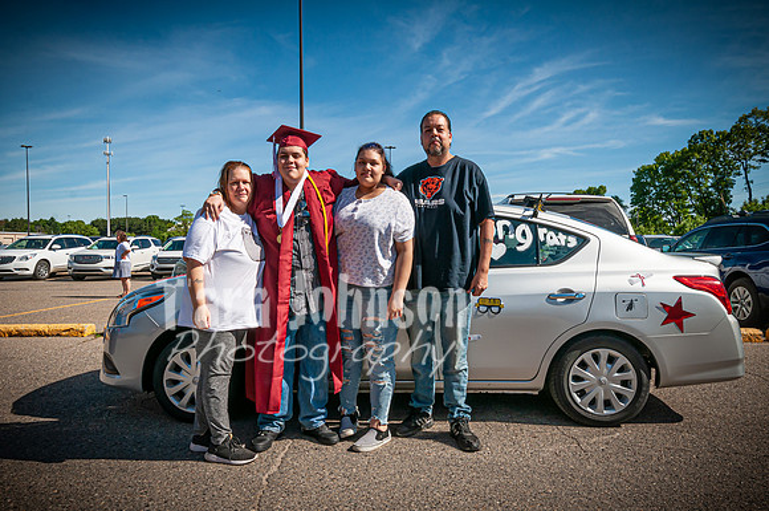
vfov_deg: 50.3
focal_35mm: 26
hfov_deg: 70.5
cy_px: 256
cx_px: 384
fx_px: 544
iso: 200
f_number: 10
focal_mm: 17
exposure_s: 1/400
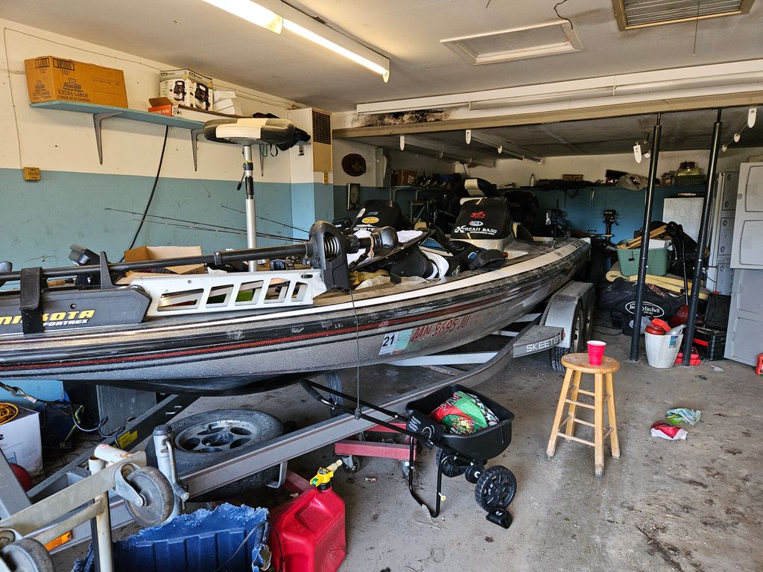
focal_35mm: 23
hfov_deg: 73.9
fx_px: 507
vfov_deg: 58.9
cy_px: 286
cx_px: 382
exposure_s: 1/30
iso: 100
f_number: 1.8
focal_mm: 5.4
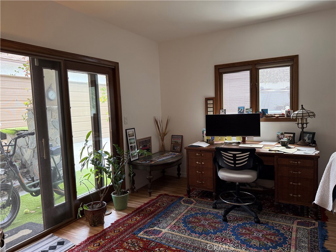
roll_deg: +2.3
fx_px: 233
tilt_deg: -4.6
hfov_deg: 71.6
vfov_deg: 56.8
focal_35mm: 24
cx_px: 168
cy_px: 126
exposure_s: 1/118
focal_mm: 6.76
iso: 200
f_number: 1.78
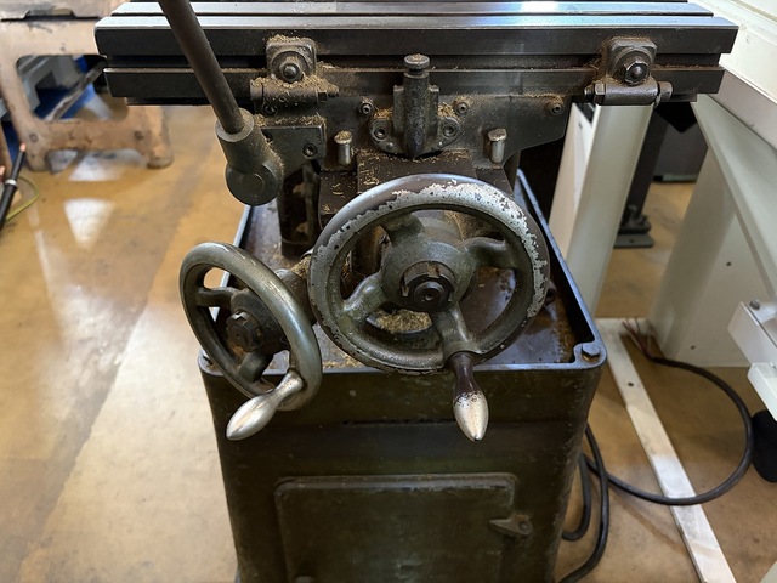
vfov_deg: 53.1
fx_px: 584
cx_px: 388
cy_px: 292
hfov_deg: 67.3
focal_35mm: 26
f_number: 1.6
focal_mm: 5.96
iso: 640
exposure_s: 1/30
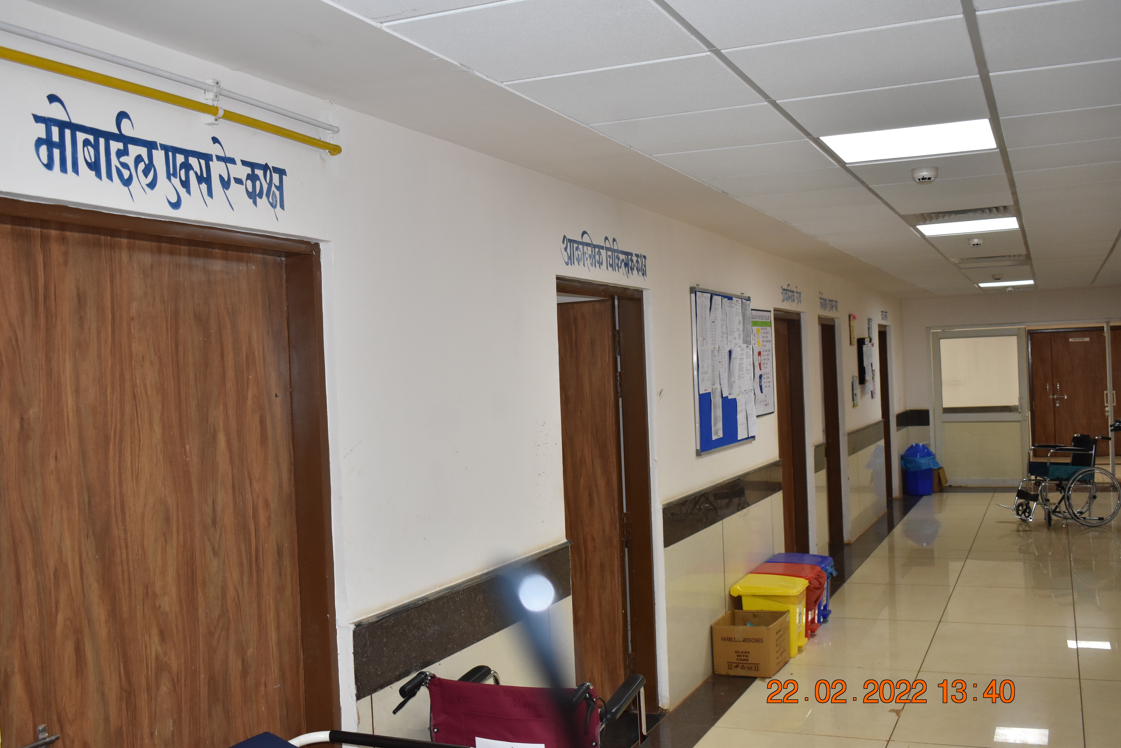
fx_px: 1121
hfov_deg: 53.1
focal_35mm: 36
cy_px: 374
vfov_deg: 36.9
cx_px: 560
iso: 800
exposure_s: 1/200
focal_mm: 24
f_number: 5
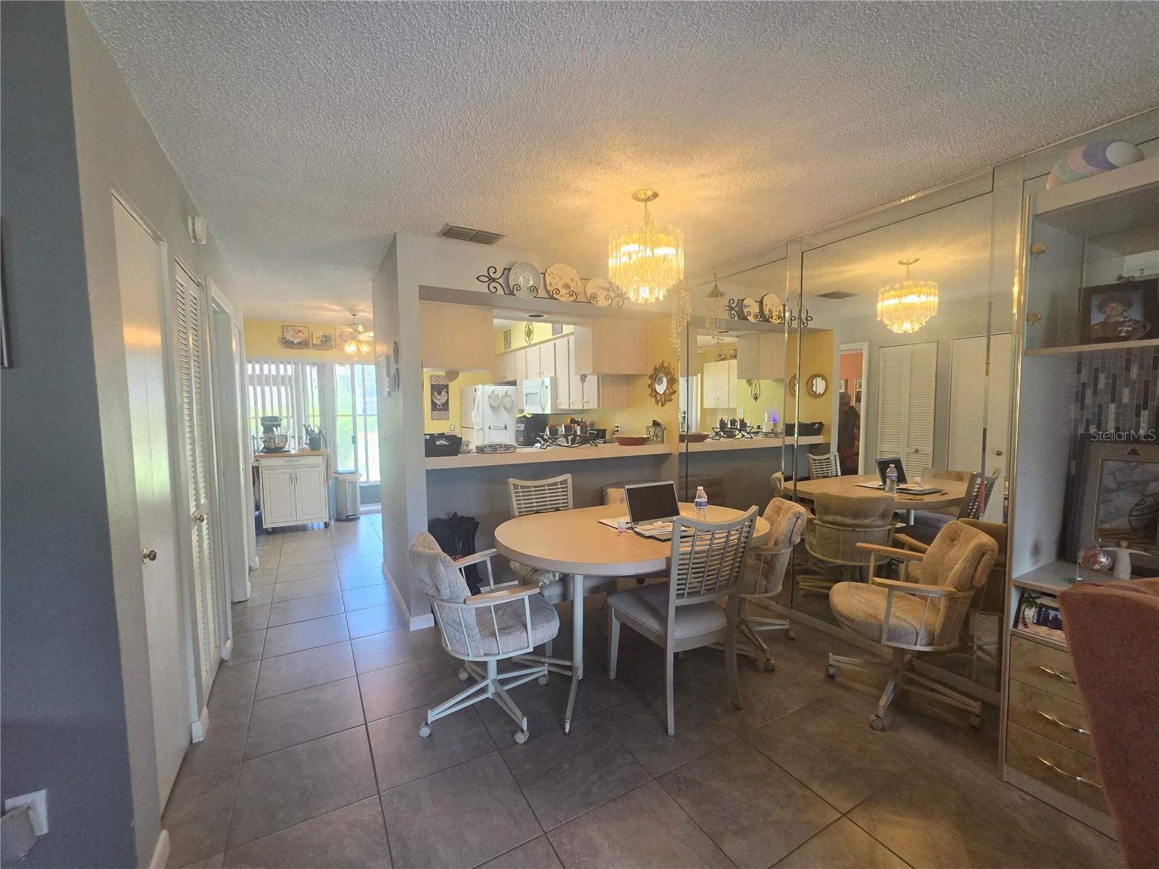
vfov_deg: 89.9
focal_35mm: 13
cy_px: 434
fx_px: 435
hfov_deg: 106.2
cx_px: 580
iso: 400
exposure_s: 1/120
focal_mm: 2.2
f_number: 2.2
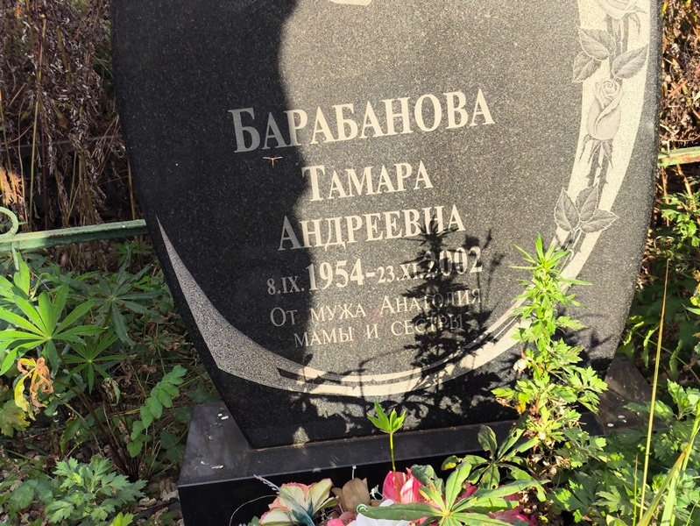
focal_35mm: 50
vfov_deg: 29.1
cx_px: 350
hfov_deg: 38.2
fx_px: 1012
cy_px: 263
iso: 50
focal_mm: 4.71
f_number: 1.7
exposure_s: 1/386
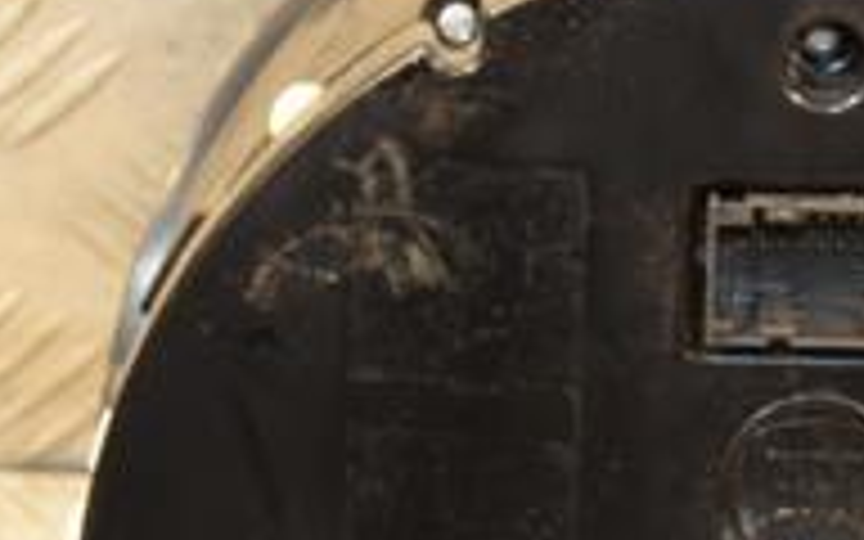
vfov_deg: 5.5
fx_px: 5628
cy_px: 400
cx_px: 724
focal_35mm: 239
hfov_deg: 8.8
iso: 800
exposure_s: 1/80
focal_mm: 50
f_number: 5
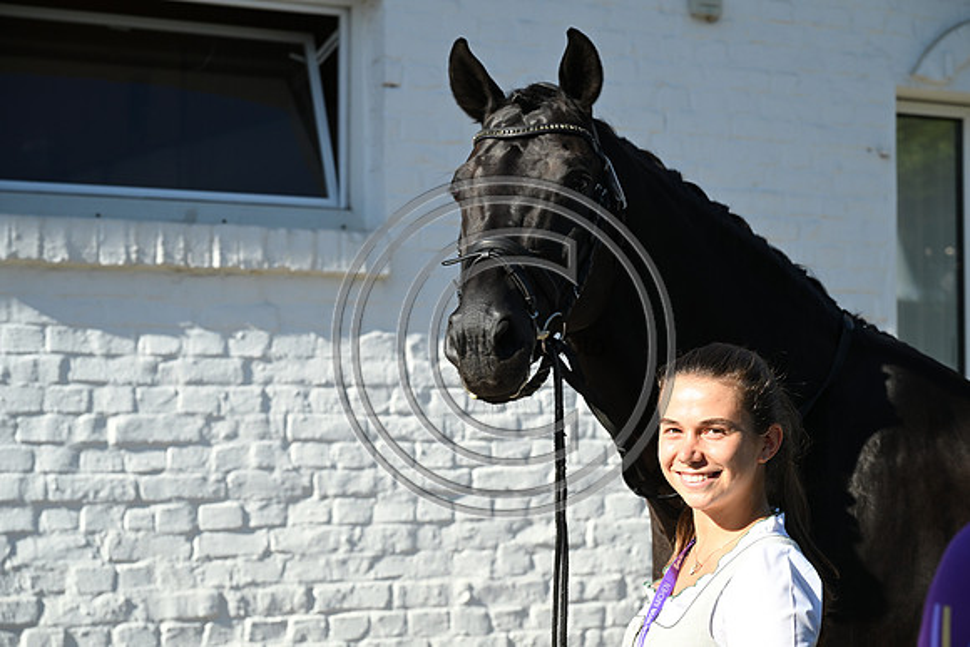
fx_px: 2183
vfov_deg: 16.9
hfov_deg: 25.1
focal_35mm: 81
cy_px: 324
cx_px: 485
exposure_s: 1/1600
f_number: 6.3
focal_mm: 81
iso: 640
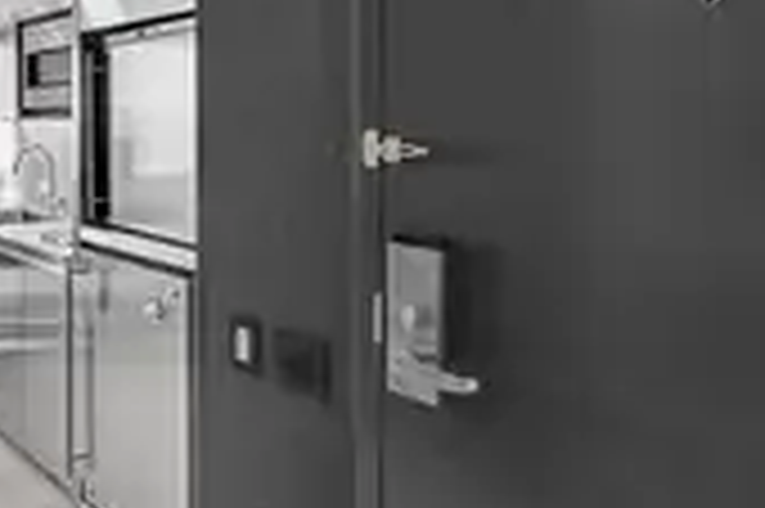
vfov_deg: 38.6
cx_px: 94
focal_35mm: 33
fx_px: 701
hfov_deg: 51.4
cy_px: 112
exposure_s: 1/40
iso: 800
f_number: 8
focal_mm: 14
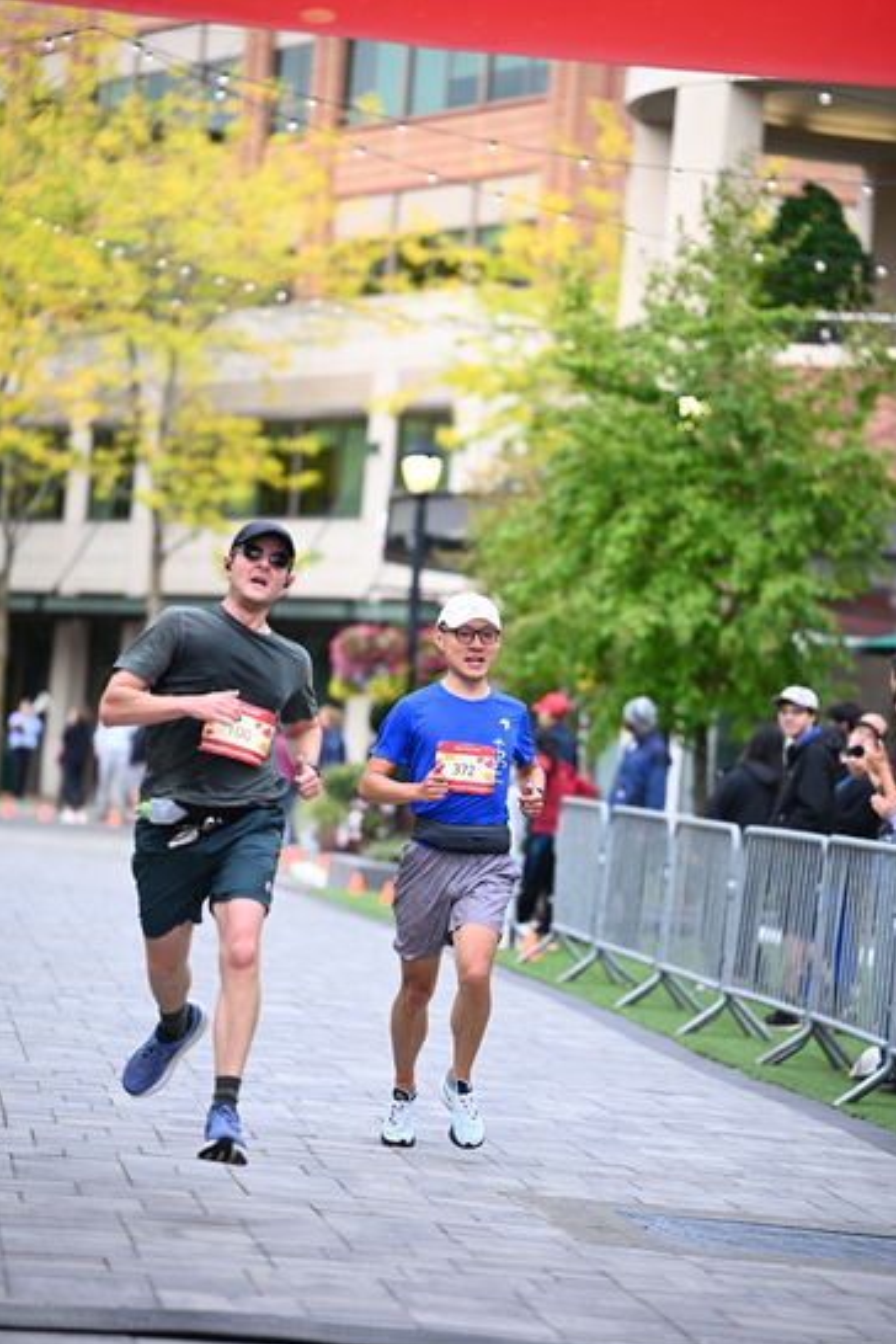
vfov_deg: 15.6
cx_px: 447
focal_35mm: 131
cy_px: 674
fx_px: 4890
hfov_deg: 10.5
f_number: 2.8
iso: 1000
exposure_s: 1/1600
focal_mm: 130
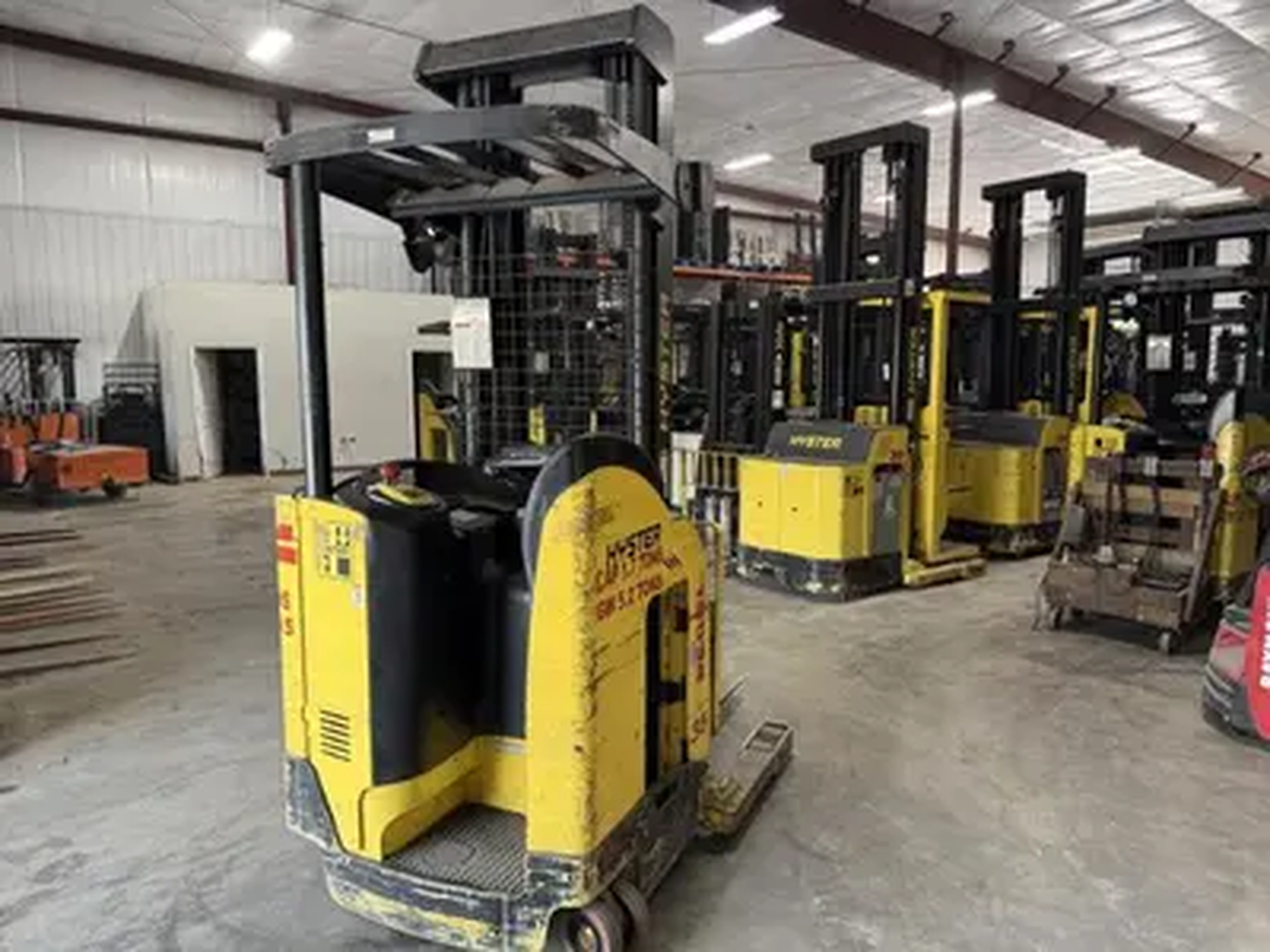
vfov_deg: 56.8
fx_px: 881
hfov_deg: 71.6
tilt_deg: -6.0
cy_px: 476
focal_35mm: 24
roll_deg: +0.3
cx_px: 635
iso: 200
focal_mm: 6.76
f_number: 1.78
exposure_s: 1/100
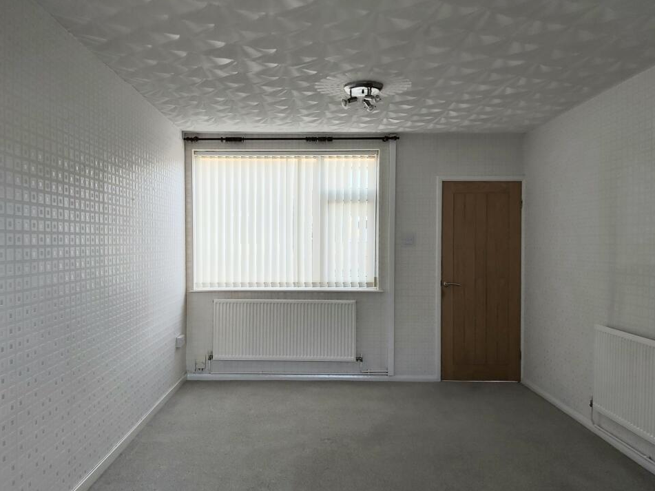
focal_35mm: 28
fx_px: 530
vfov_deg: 49.7
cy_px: 260
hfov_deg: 63.4
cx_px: 307
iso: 64
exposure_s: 1/100
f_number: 1.7
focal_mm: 3.92
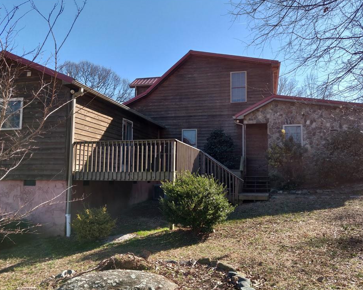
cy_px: 147
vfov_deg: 53.2
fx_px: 290
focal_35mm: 27
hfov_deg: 64.1
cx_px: 183
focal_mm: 4.25
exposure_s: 1/255
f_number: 1.7
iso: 100
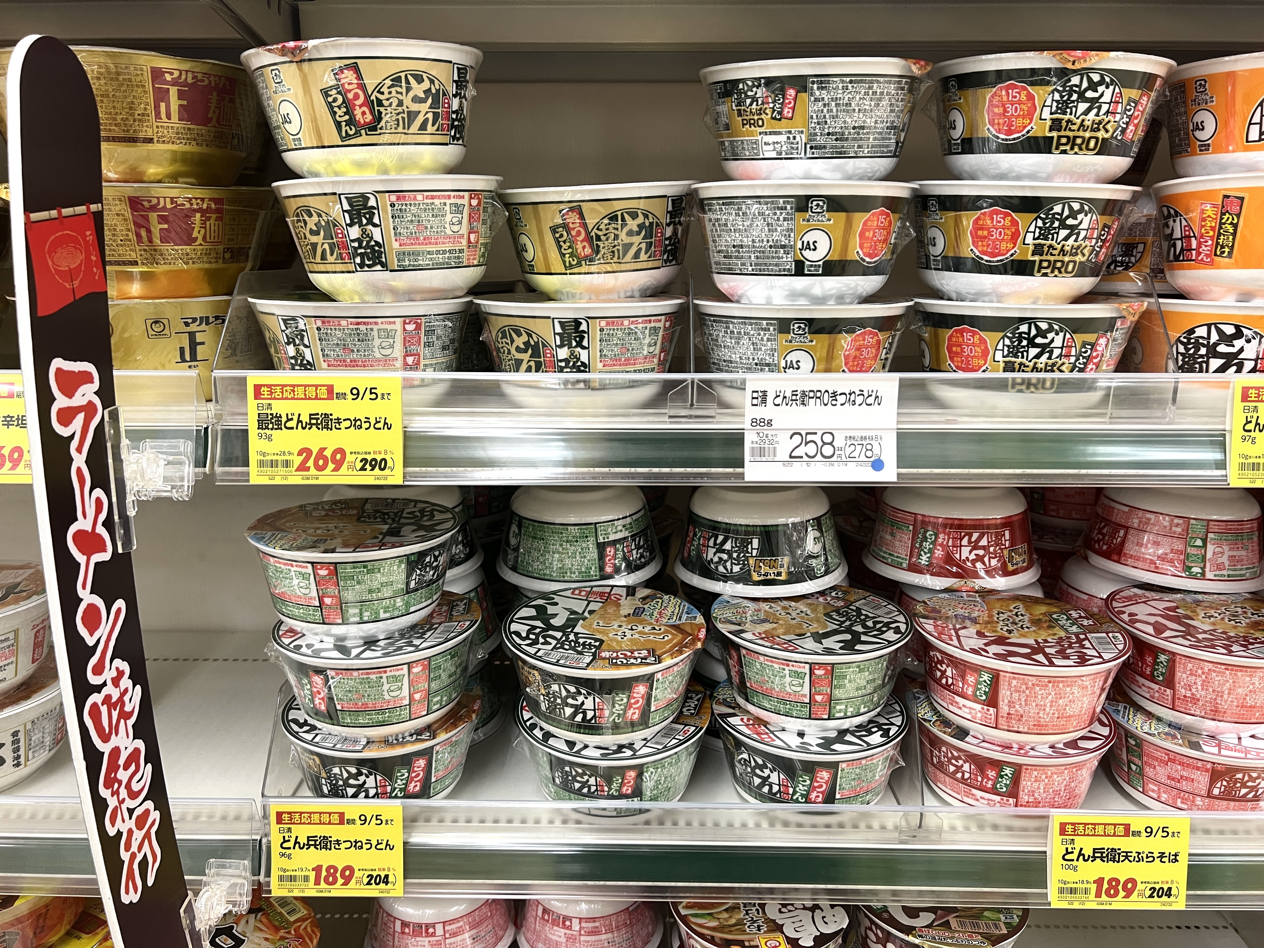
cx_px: 632
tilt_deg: -15.2
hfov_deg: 67.3
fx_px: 949
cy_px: 474
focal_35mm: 26
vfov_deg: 53.1
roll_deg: -0.3
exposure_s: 1/50
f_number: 1.5
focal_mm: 5.7
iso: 100
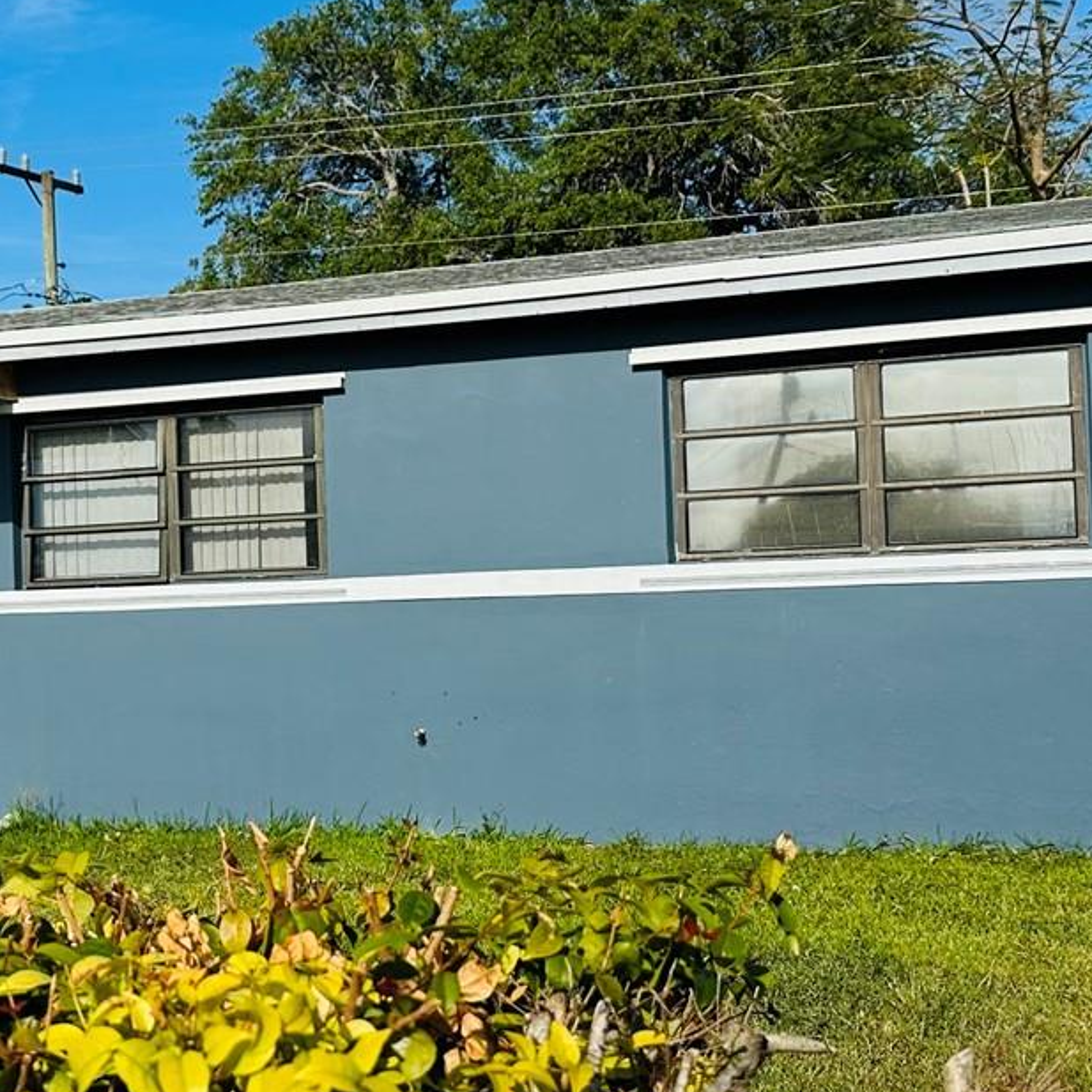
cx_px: 338
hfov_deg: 30.8
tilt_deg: +1.0
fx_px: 1963
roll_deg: +2.0
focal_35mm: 55
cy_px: 561
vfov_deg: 31.1
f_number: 1.78
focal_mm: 6.86
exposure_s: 1/7042
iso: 80
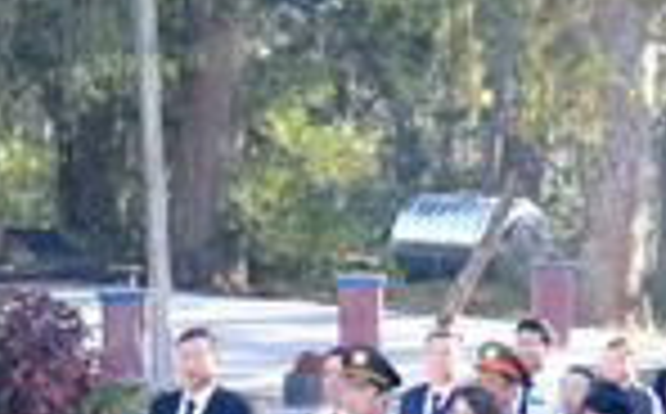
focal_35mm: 164
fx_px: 2972
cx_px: 1192
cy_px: 252
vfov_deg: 8.0
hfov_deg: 11.8
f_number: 4
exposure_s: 1/1600
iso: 5000
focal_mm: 29.2
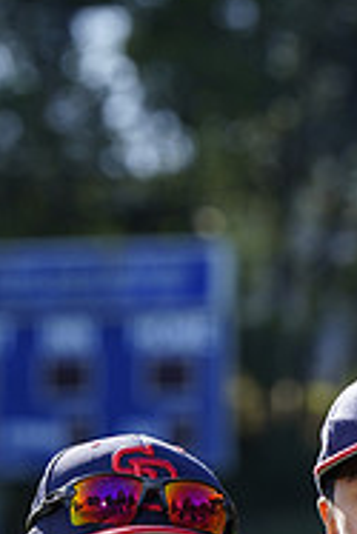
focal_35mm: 447
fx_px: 6636
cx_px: 161
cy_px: 808
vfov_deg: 4.6
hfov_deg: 3.1
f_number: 5
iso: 100
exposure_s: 1/250
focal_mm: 144
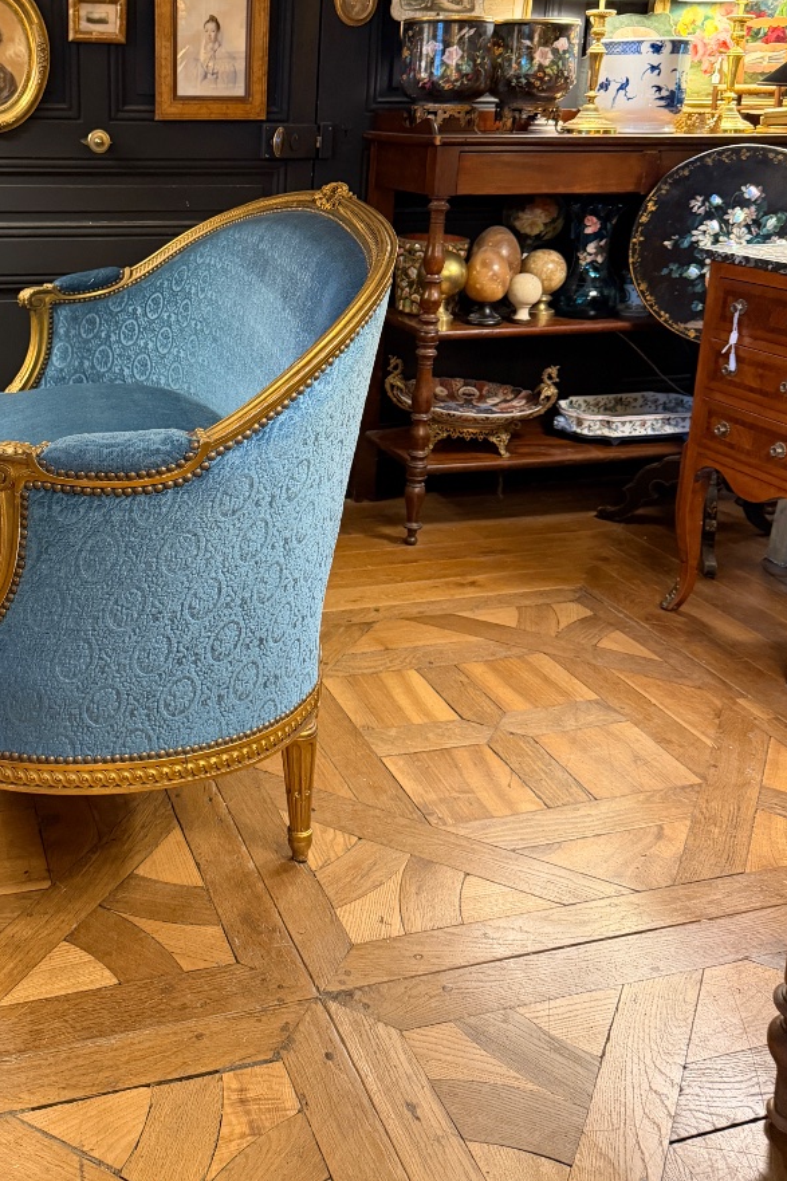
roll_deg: -0.8
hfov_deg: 37.9
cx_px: 193
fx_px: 1115
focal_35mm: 34
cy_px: 417
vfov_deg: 54.9
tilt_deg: -14.5
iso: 640
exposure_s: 1/33
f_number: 1.78
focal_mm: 6.76
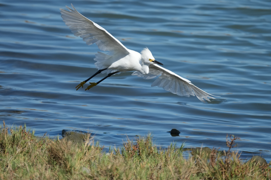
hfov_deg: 2.5
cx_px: 136
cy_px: 90
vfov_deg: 1.6
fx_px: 6323
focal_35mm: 840
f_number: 6.3
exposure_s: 1/3200
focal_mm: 560
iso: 640
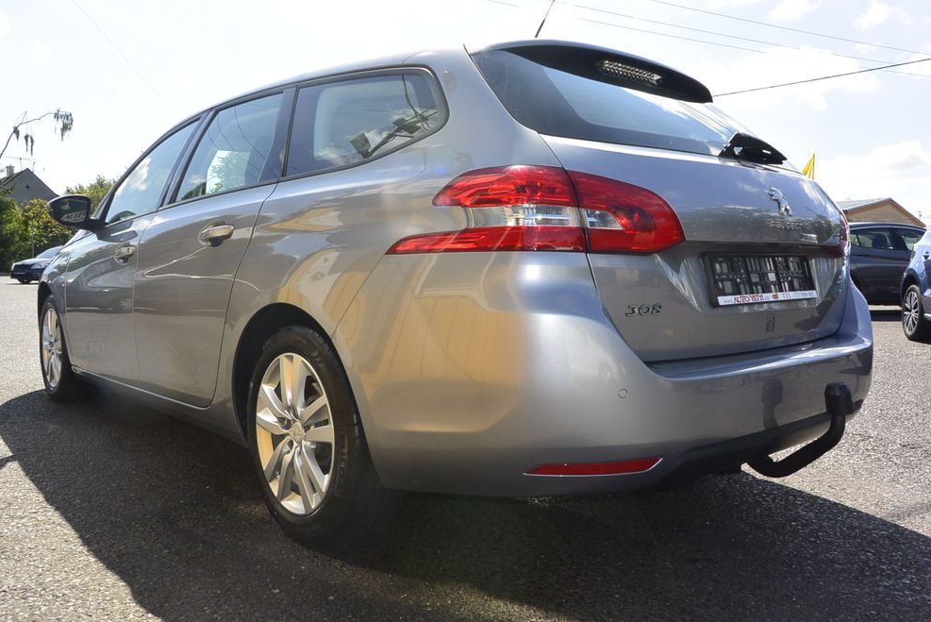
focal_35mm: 28
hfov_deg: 65.4
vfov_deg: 46.4
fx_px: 724
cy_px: 319
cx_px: 458
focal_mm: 10
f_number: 8
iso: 160
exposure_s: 1/250
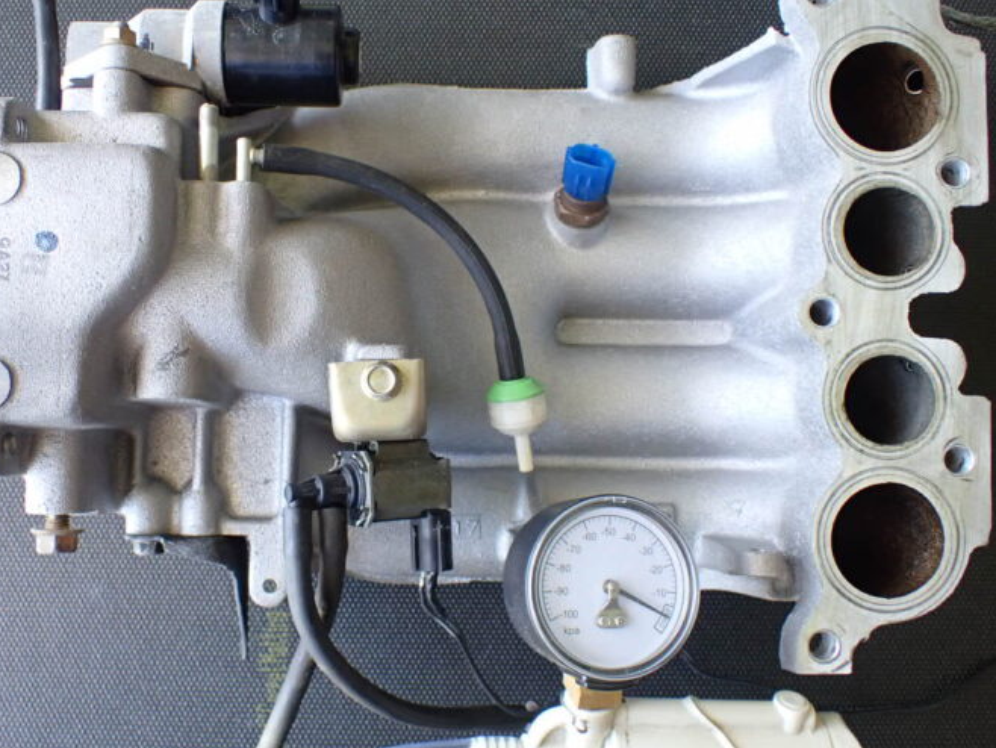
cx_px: 421
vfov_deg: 40.7
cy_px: 386
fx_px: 1007
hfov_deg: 52.4
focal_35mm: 35
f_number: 2.3
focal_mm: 5.4
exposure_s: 1/125
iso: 250
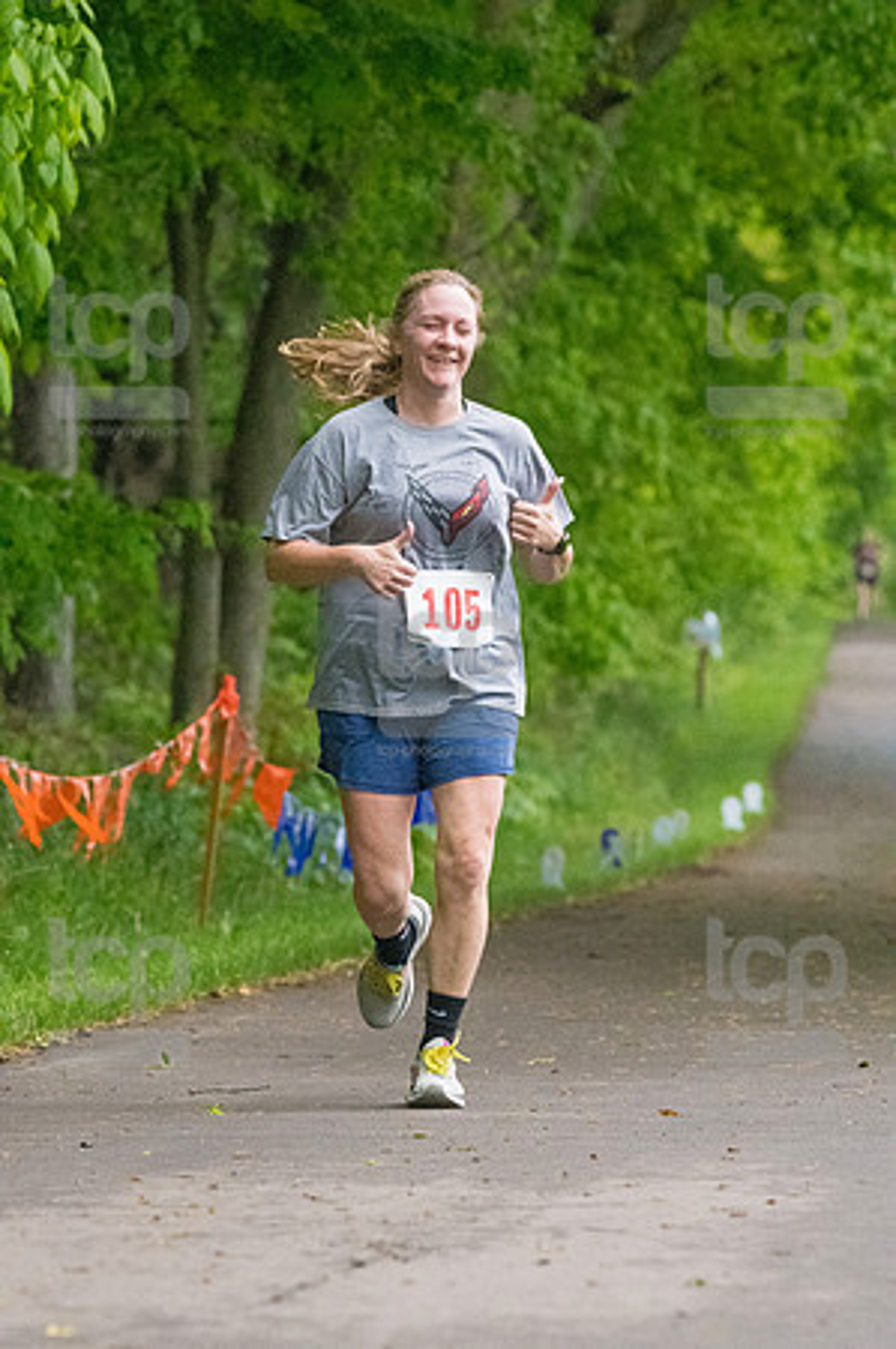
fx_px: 9803
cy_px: 674
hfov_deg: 5.2
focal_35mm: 262
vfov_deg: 7.9
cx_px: 448
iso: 6400
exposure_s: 1/1250
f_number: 5.6
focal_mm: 175
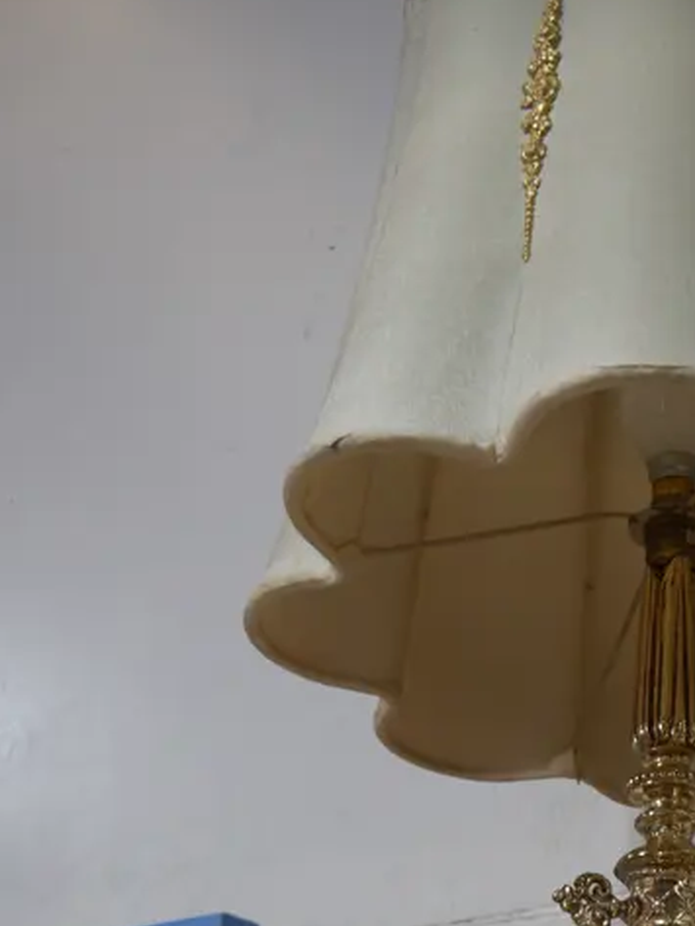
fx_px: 1739
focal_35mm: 65
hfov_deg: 21.8
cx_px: 682
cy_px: 848
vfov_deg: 28.6
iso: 200
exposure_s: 1/60
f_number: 3.6
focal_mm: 15
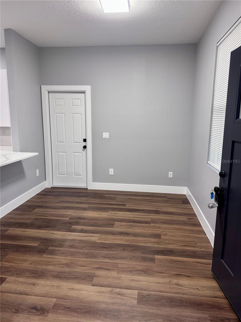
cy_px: 161
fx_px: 223
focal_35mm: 24
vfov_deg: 71.6
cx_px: 120
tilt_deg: -10.1
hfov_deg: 56.8
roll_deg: -1.1
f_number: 1.78
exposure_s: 1/60
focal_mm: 6.76
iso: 200
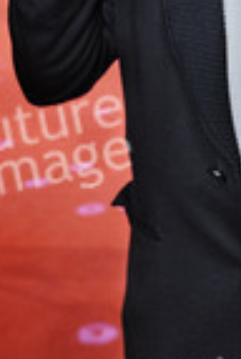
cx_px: 277
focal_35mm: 81
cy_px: 30
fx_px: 809
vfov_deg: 24.2
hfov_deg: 16.3
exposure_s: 1/80
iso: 1000
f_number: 4
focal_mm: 29
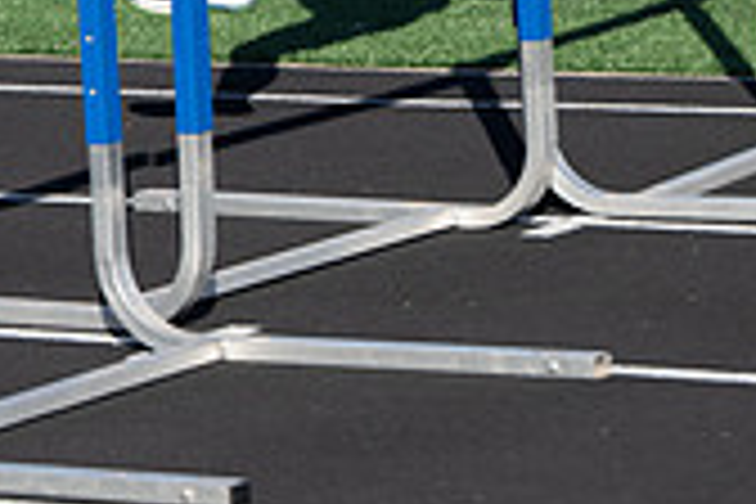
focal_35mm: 281
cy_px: -446
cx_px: 333
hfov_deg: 7.3
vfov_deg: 4.8
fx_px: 5901
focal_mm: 70
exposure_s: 1/1250
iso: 100
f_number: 3.2
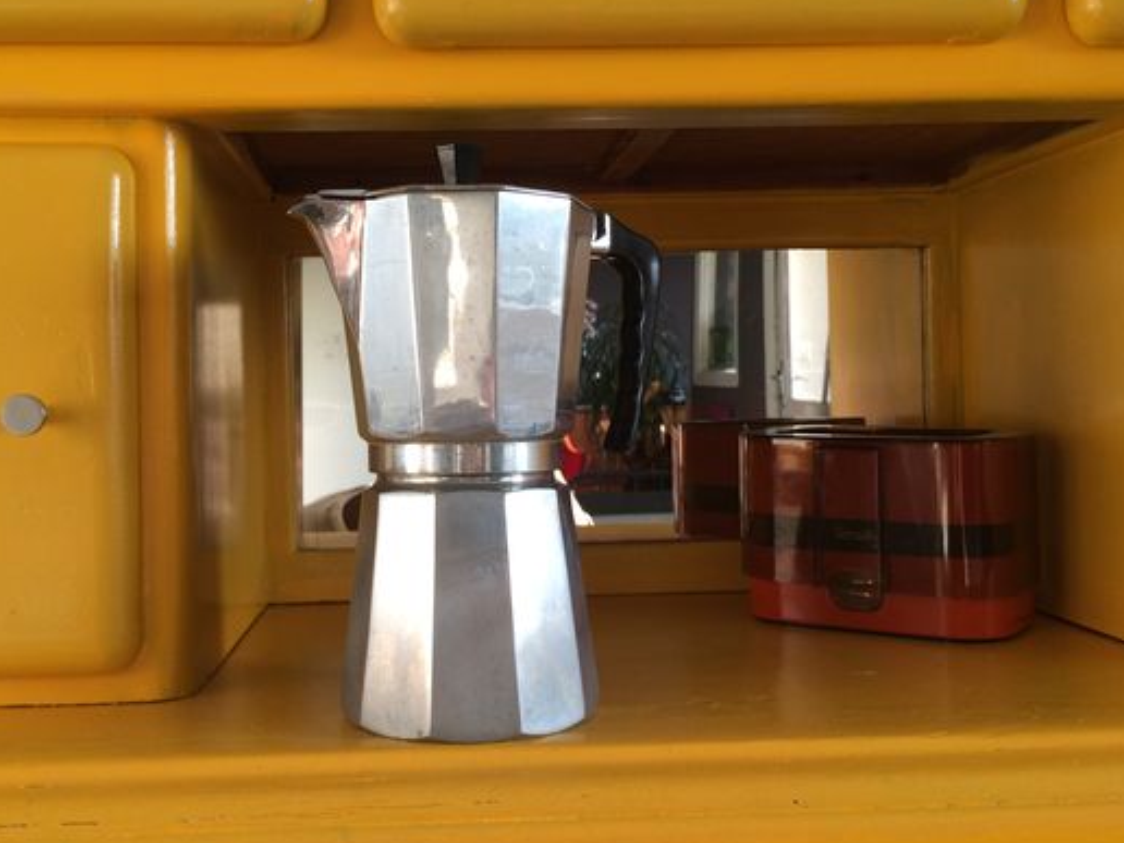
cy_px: 388
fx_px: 1169
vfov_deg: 39.6
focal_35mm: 36
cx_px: 477
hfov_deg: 51.2
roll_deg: +1.3
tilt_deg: +0.1
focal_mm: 4.15
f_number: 2.2
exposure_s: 1/100
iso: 40
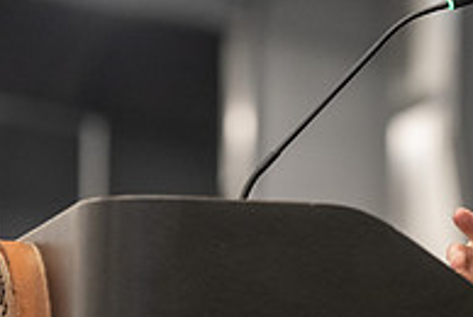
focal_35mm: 373
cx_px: 541
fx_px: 4908
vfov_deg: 3.7
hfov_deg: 5.5
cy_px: 179
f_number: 3.2
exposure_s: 1/200
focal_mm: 125
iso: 3200
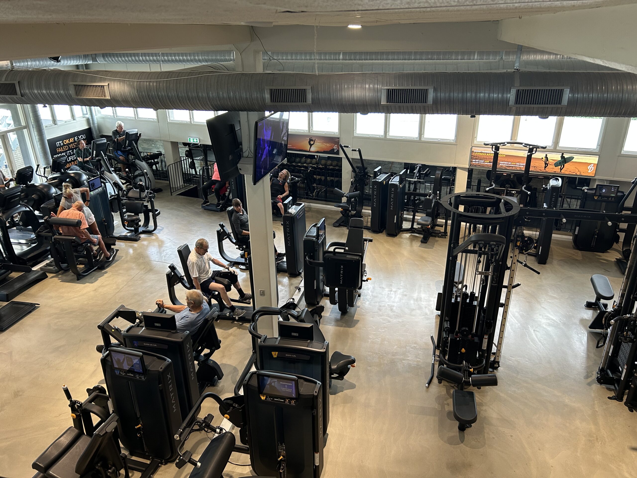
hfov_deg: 67.3
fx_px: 478
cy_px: 239
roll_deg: +1.2
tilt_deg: -24.3
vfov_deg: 53.1
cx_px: 318
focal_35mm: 26
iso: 125
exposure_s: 1/109
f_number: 1.5
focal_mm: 5.7
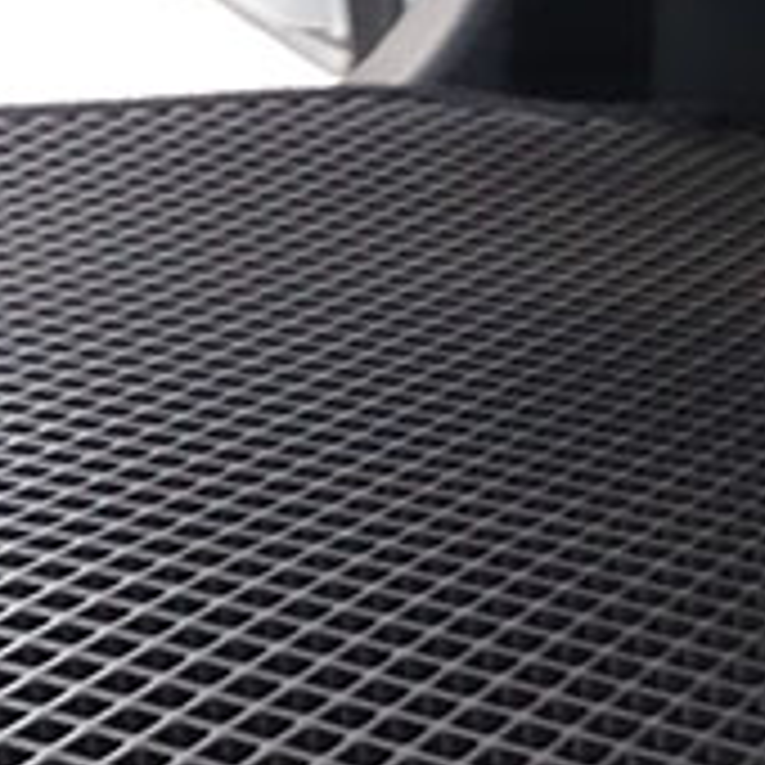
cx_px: 567
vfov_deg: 18.0
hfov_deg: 18.2
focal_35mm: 95
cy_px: 709
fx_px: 2375
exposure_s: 1/4
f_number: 9
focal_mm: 10.4
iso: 3200
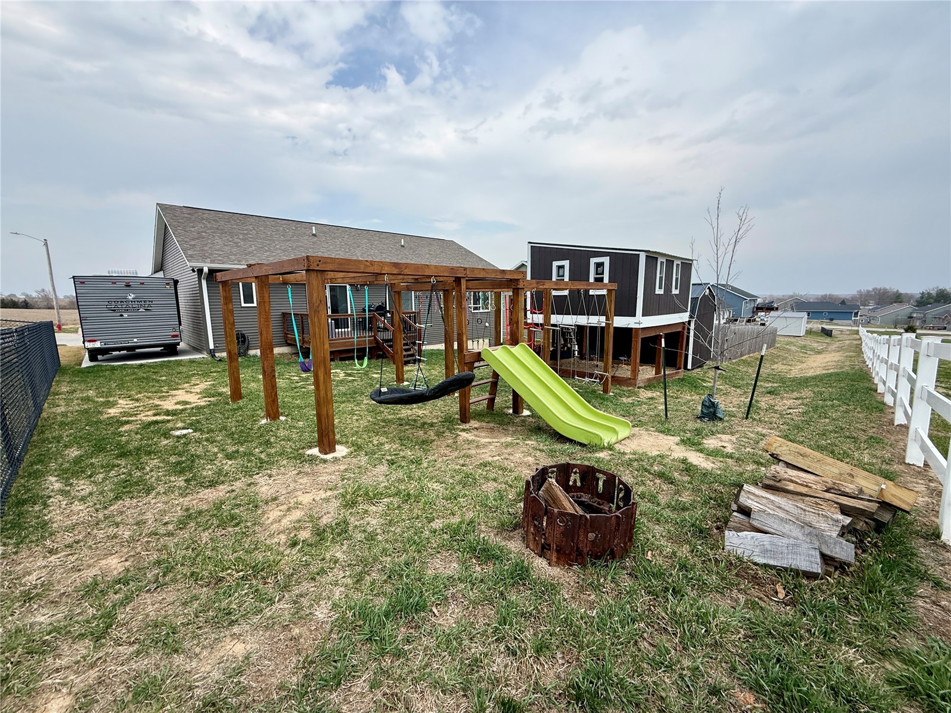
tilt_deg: -8.8
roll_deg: +0.7
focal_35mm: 14
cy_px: 356
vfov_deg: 85.7
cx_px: 476
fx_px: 385
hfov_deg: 102.1
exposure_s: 1/928
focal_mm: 2.22
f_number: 2.2
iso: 50
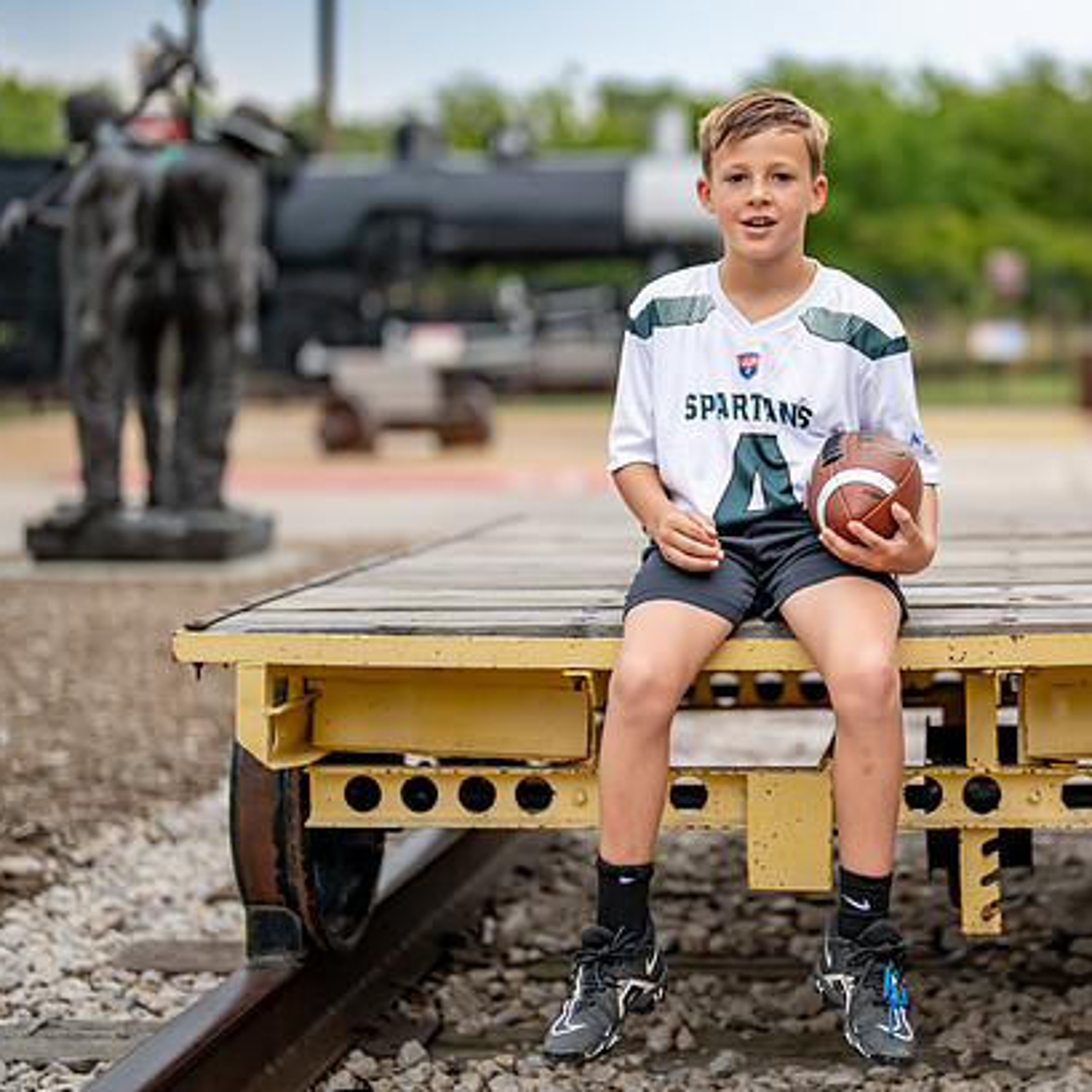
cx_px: 807
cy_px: 502
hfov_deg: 23.8
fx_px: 2570
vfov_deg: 24.0
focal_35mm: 72
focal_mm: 50
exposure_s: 1/2000
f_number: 1.2
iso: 320
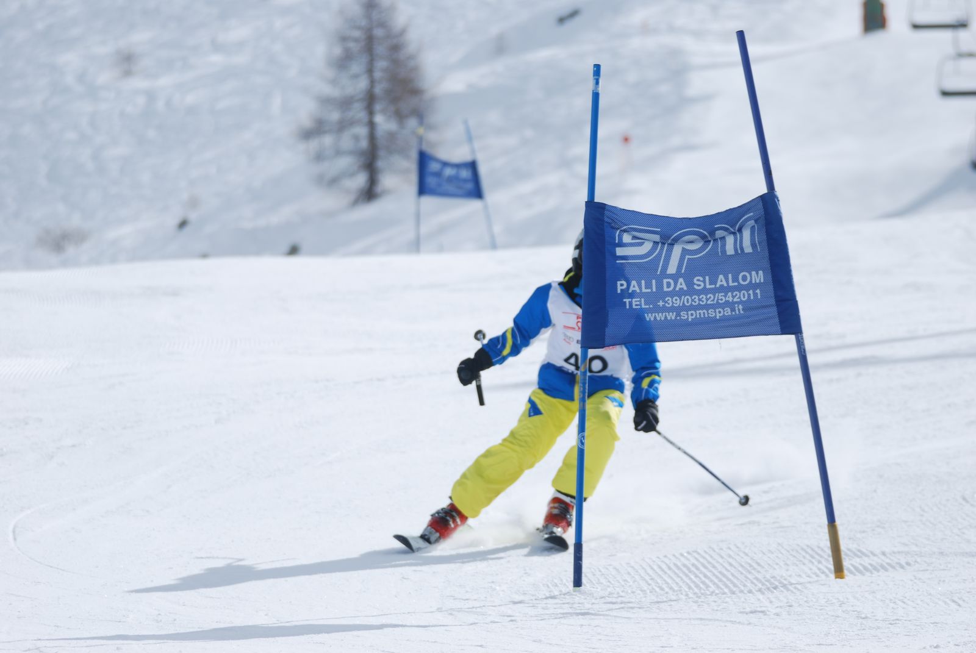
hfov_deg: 8.3
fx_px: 6718
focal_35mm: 248
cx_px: 488
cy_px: 326
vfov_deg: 5.6
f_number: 5.3
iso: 100
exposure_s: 1/1250
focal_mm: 165
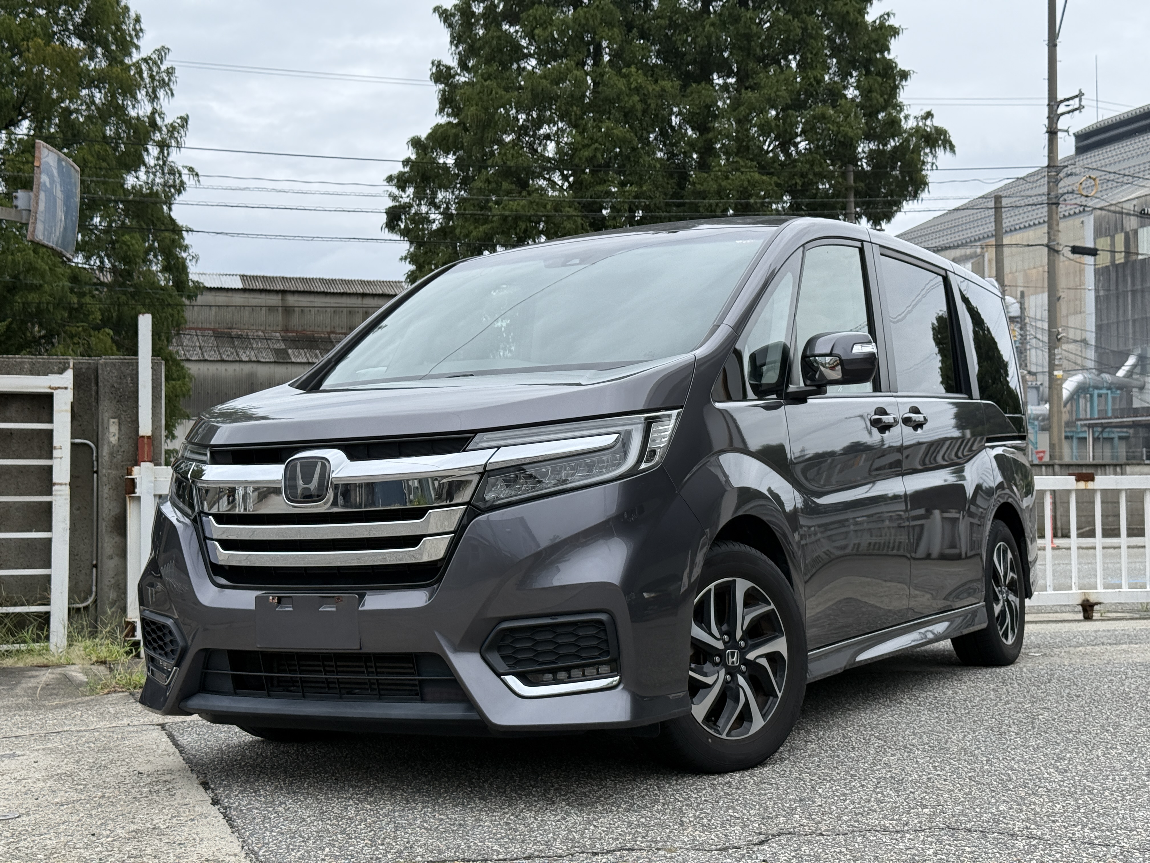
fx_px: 1595
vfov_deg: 30.3
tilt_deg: +2.0
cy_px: 432
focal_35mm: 48
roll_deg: +0.4
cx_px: 575
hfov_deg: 39.7
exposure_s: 1/3378
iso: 80
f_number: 1.78
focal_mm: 6.76
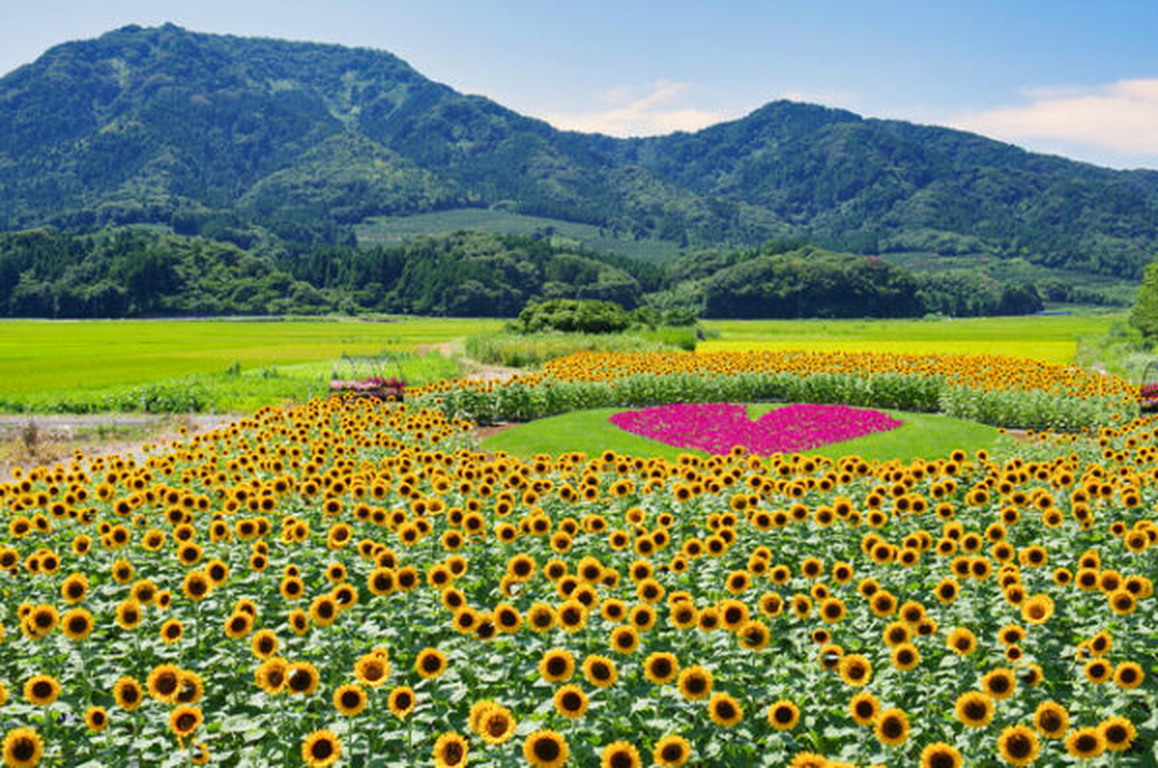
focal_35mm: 44
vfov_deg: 30.7
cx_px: 579
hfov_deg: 45.0
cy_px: 384
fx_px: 1397
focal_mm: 29
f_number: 5.6
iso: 100
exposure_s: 1/200
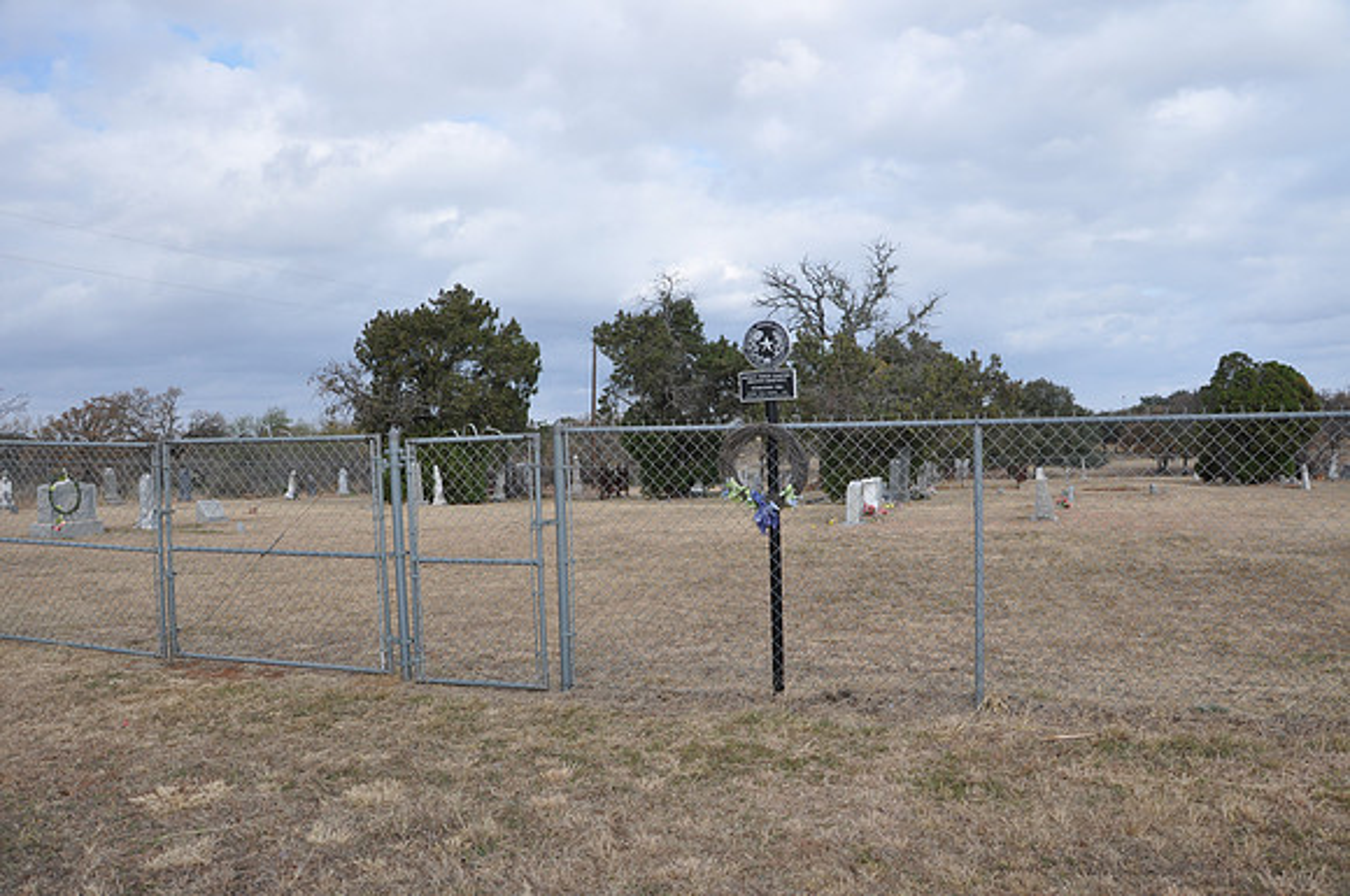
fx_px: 1011
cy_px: 448
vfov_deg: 47.8
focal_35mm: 27
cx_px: 675
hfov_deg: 67.5
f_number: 6.3
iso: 200
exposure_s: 1/160
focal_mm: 18
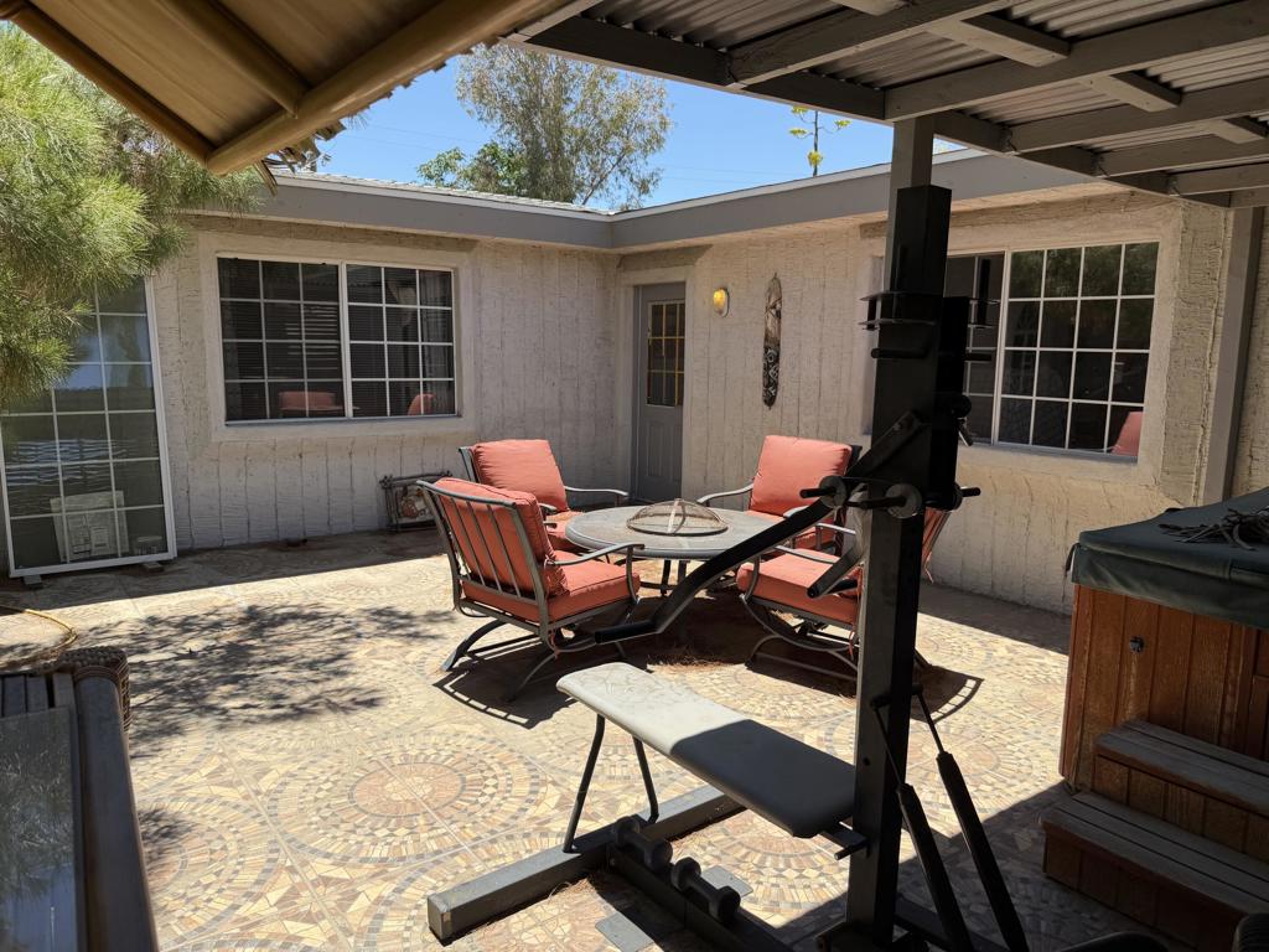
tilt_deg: -10.3
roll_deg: -1.5
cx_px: 634
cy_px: 476
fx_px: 880
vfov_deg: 56.8
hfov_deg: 71.6
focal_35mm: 24
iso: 80
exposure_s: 1/2611
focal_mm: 6.76
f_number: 1.78
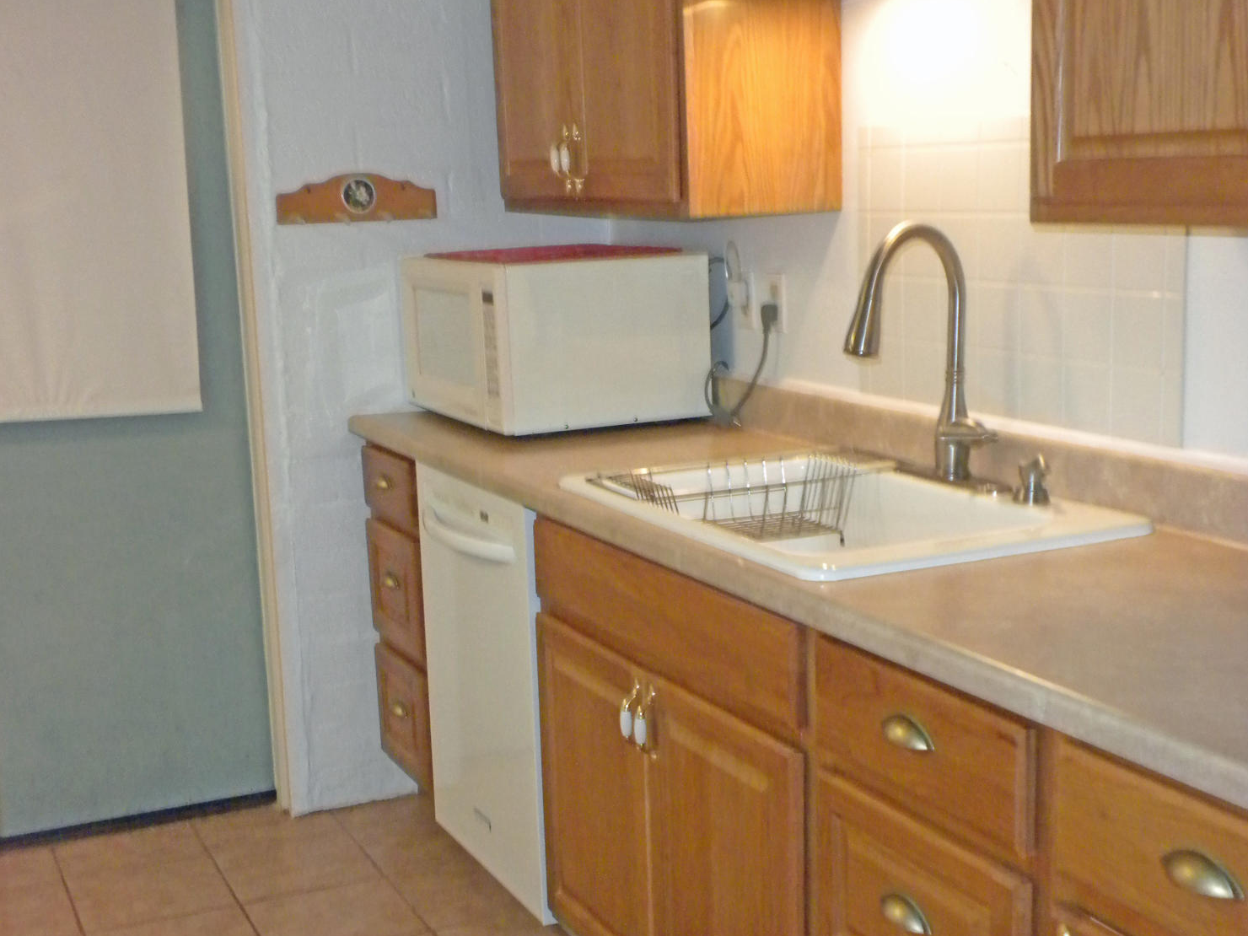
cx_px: 618
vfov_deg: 29.1
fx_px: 1803
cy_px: 550
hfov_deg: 38.2
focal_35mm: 50
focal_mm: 6.6
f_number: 3.5
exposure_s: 1/30
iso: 400
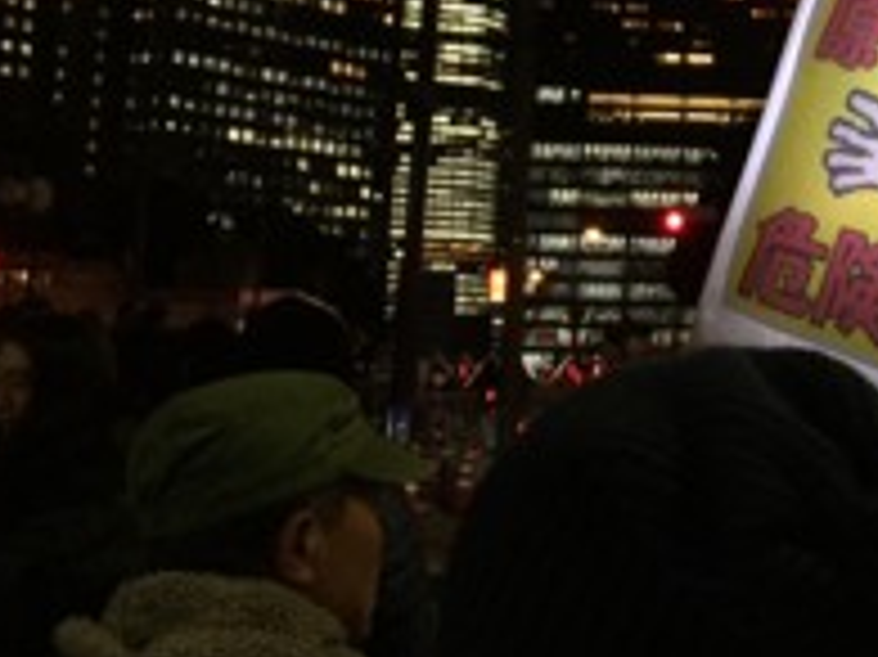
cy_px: 68
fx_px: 1698
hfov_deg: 27.3
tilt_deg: +10.1
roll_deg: -0.8
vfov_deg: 21.4
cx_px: 878
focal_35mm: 67
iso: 125
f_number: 2.2
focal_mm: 4.15
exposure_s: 1/30
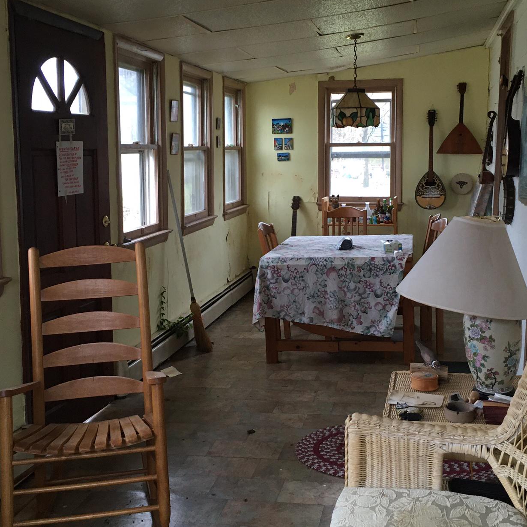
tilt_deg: -6.0
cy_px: 239
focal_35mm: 42
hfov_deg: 40.0
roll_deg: +0.7
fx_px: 723
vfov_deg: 40.0
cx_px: 281
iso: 40
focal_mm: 4.15
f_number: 2.2
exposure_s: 1/30
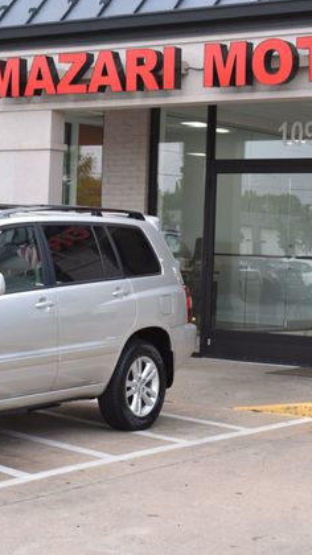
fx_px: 1339
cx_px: 69
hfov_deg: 13.2
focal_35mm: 91
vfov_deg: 23.4
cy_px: 278
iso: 400
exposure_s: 1/160
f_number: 8
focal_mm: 38
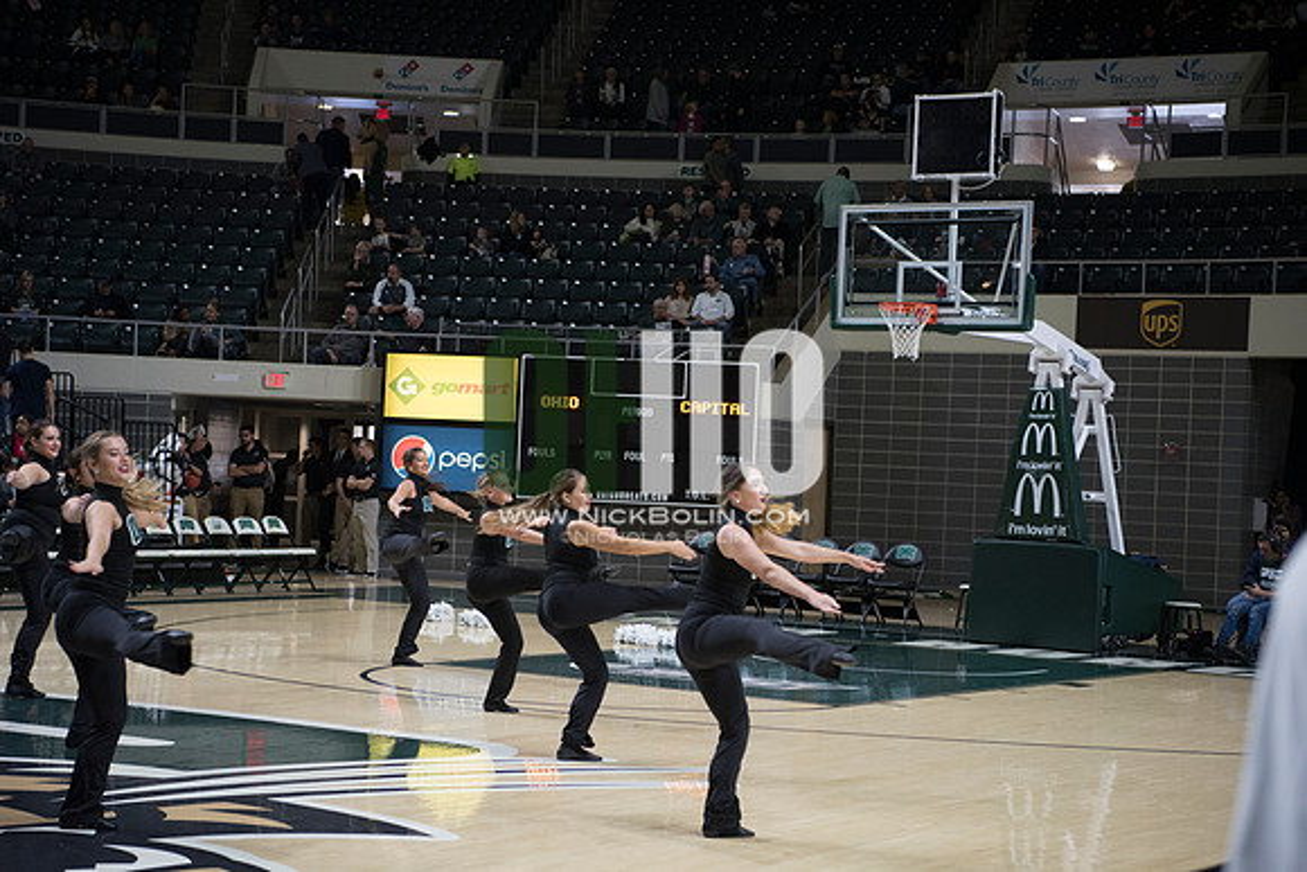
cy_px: 436
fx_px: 2542
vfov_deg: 19.5
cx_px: 654
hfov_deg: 28.8
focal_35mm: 70
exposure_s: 1/500
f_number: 3.5
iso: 2000
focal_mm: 70
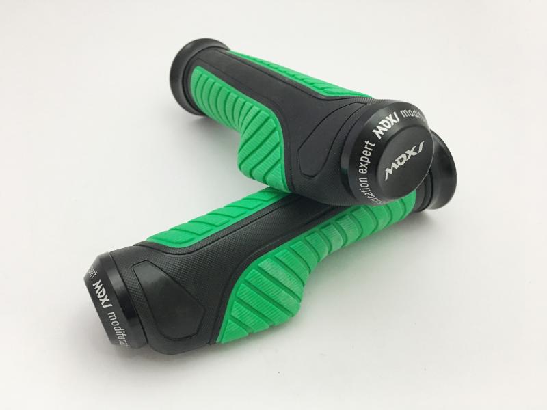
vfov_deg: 48.2
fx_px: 458
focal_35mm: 29
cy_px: 205
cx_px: 274
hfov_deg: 61.7
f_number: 2.2
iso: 160
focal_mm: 4.15
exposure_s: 1/30
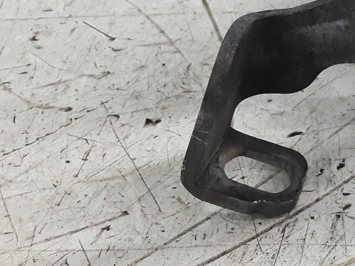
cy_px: -3
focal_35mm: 65
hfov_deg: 26.7
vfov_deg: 21.7
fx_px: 667
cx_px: 419
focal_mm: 2.91
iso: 200
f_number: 1.9
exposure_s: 1/50
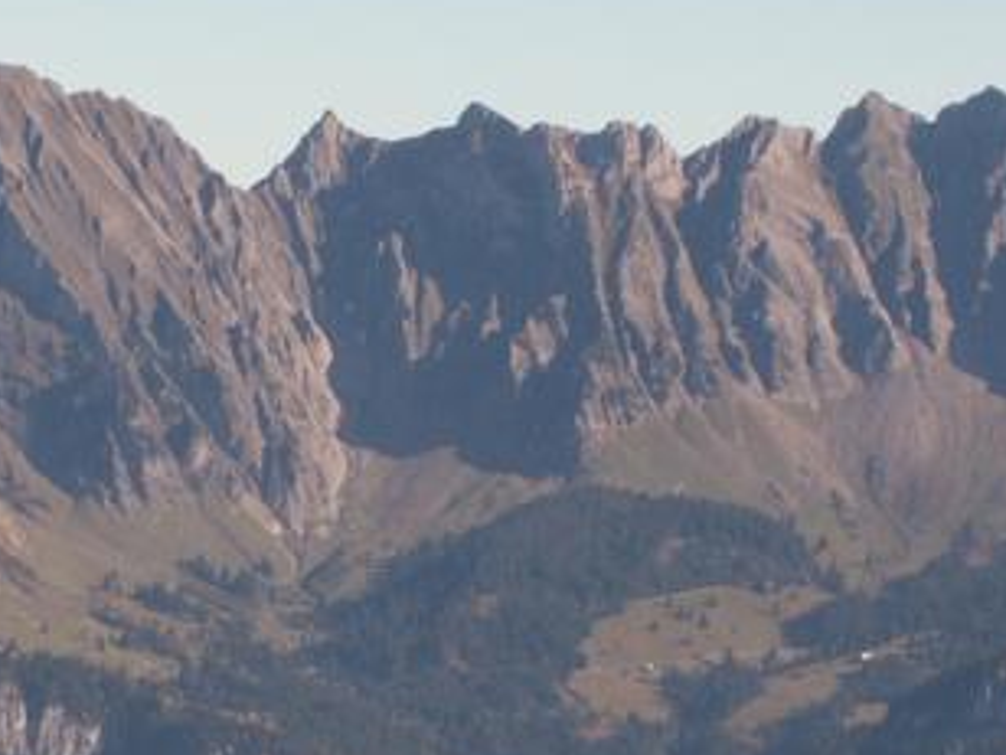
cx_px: 314
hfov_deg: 10.6
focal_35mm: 187
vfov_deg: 7.9
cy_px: 529
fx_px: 5435
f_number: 8
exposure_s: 1/160
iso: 50
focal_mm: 15.03
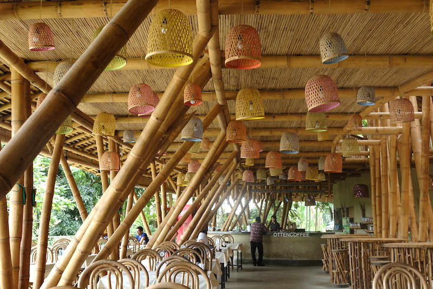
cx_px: 216
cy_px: 144
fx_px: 493
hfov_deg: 47.4
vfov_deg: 32.6
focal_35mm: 41
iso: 500
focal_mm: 27
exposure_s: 1/50
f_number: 5.6
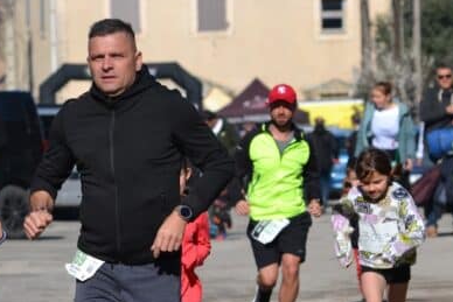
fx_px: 5601
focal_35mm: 445
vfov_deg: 3.1
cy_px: 252
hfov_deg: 4.6
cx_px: 133
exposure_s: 1/2000
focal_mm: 150
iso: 400
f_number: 7.1
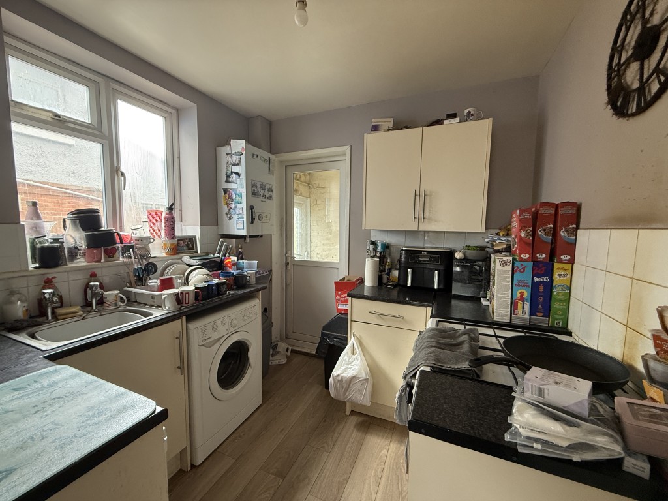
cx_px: 334
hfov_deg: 102.1
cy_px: 250
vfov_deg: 85.7
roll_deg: -0.6
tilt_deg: -5.9
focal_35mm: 14
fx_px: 270
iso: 250
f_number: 2.2
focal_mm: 2.22
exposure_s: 1/99
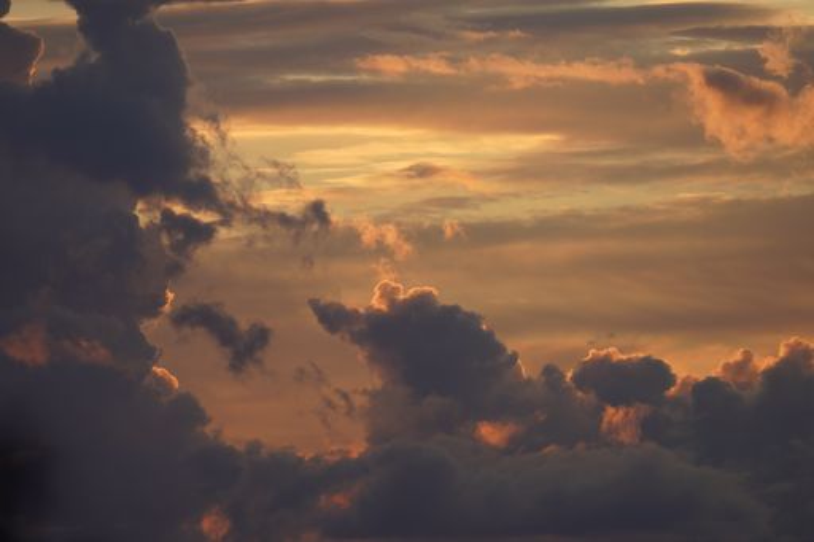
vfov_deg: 2.3
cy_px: 271
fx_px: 13562
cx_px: 407
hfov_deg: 3.4
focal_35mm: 600
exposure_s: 1/160
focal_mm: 600
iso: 100
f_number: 6.3
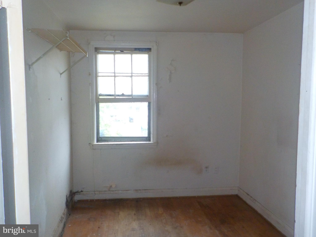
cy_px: 118
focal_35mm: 30
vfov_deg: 46.8
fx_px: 274
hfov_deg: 60.0
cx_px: 158
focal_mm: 4.1
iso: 320
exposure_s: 1/30
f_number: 3.3
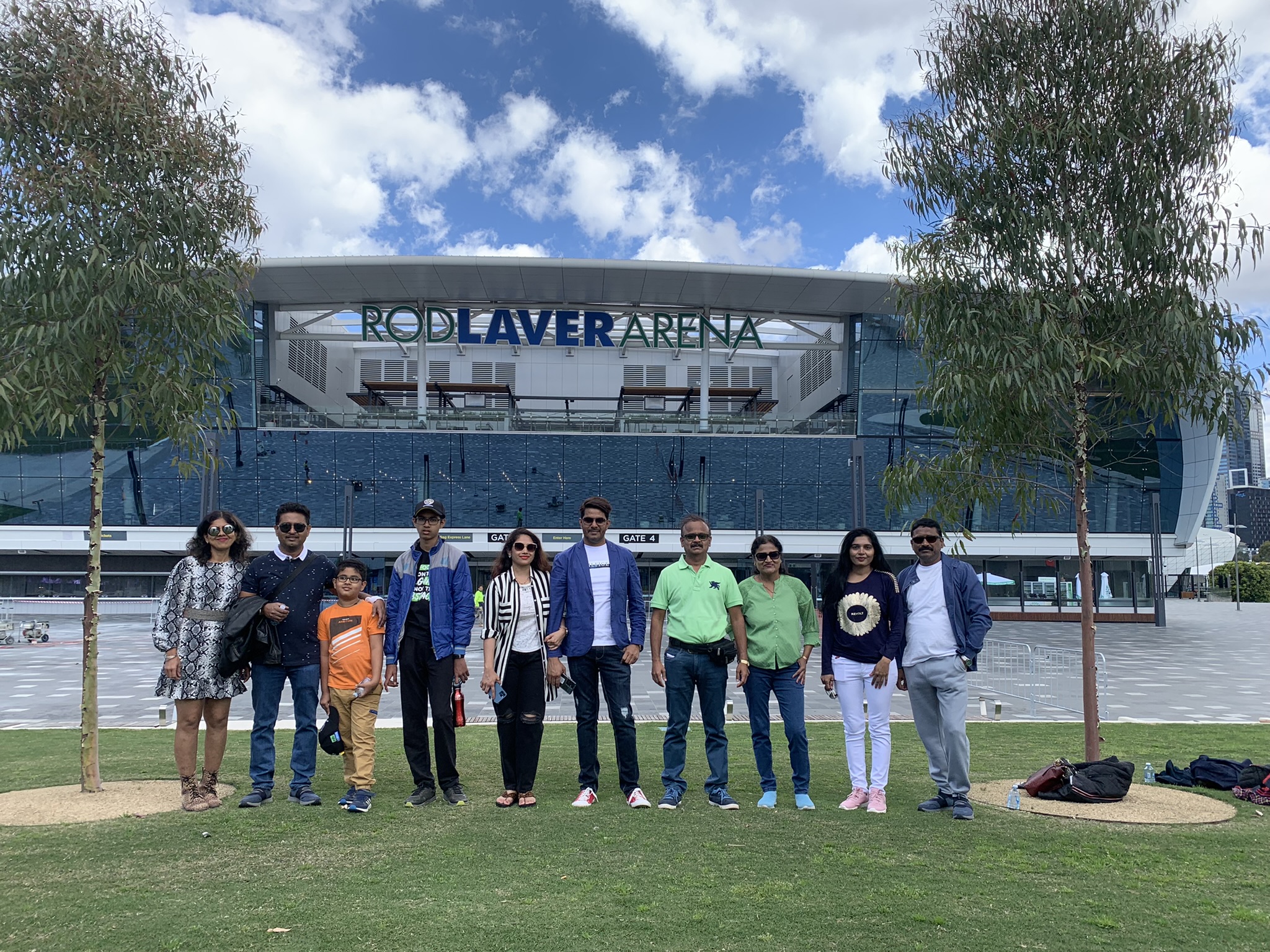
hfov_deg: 67.3
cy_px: 476
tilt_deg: +3.1
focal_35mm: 26
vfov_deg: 53.1
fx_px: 954
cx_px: 635
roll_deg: +2.4
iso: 25
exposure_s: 1/981
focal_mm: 4.25
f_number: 1.8
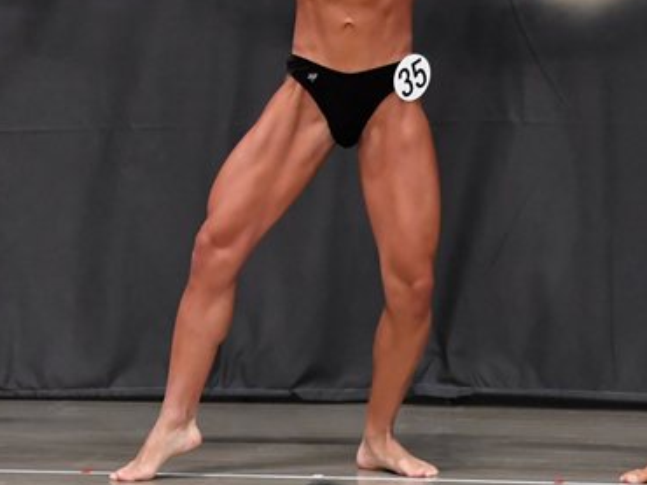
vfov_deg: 3.3
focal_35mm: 453
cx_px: 43
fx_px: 8461
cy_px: 96
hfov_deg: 4.4
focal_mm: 150
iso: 5000
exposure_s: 1/400
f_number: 5.6
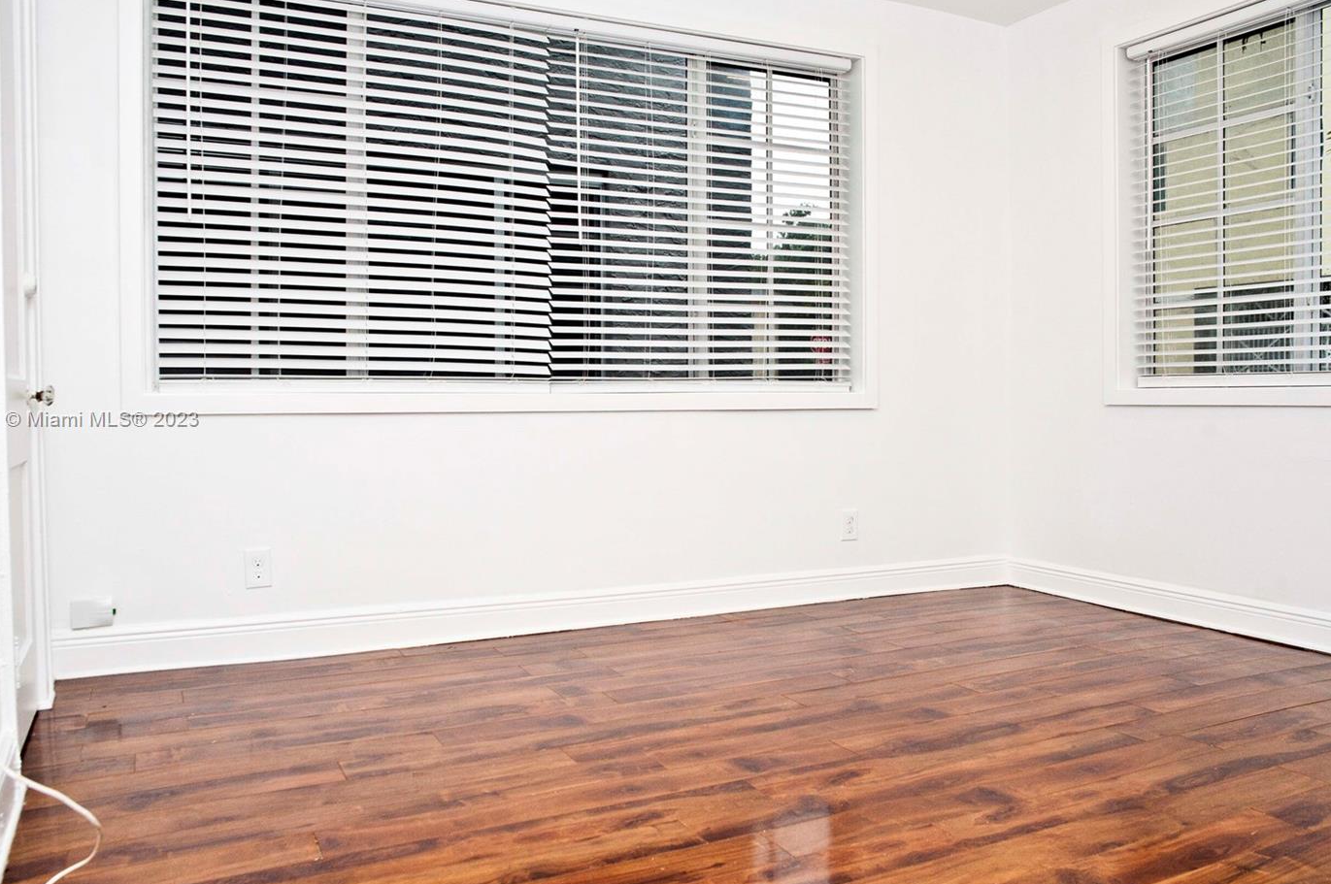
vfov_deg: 46.3
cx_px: 664
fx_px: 1034
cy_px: 421
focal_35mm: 28
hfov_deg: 65.5
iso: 640
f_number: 7.1
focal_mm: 24
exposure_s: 1/200
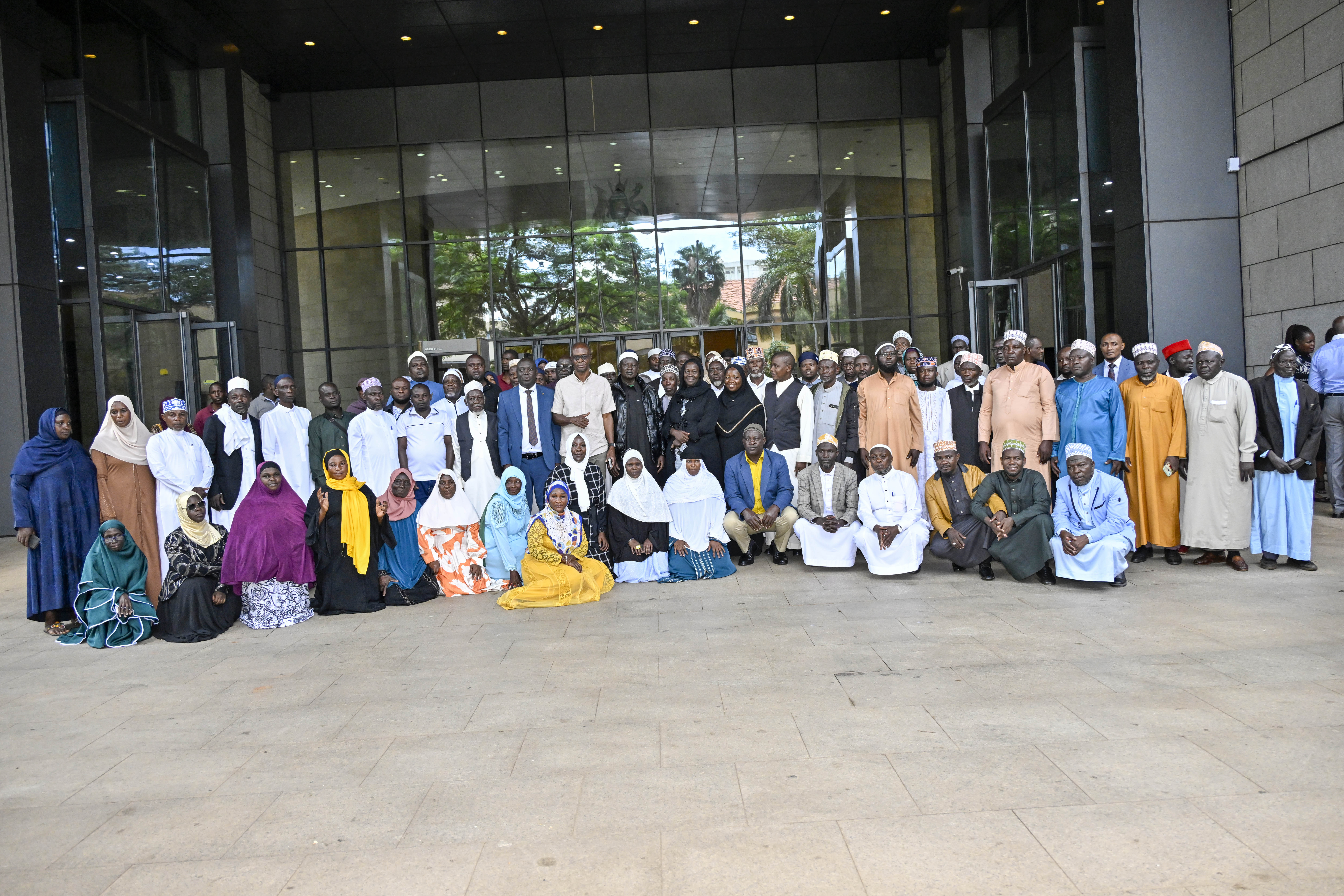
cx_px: 672
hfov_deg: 65.5
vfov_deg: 46.4
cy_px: 448
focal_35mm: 28
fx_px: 1045
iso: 2200
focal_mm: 28
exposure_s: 1/1000
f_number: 5.6
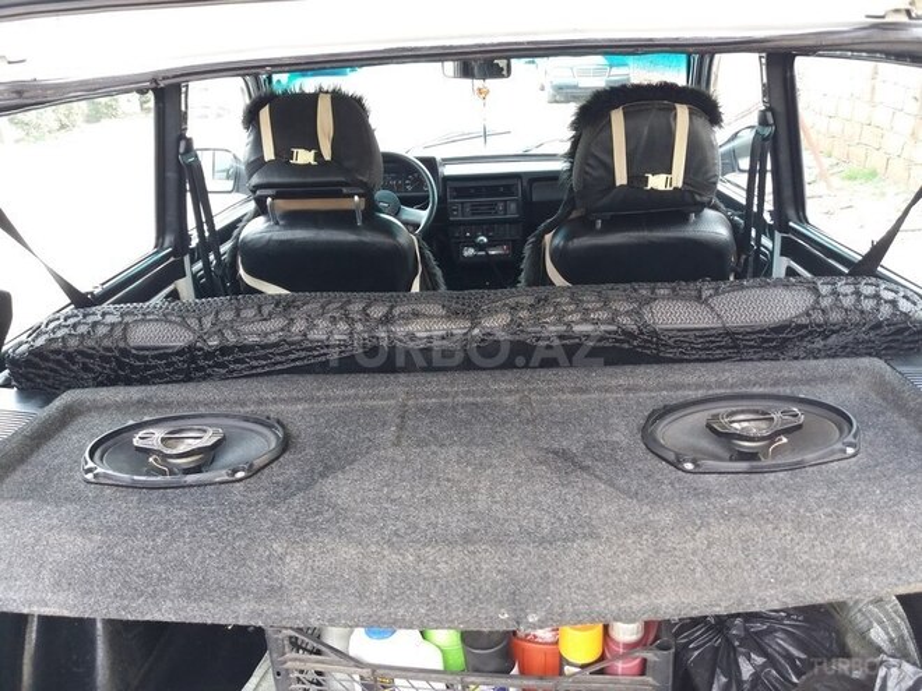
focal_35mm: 28
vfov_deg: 49.7
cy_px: 346
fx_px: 746
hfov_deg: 63.4
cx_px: 461
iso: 80
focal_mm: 3.7
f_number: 1.9
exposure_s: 1/30
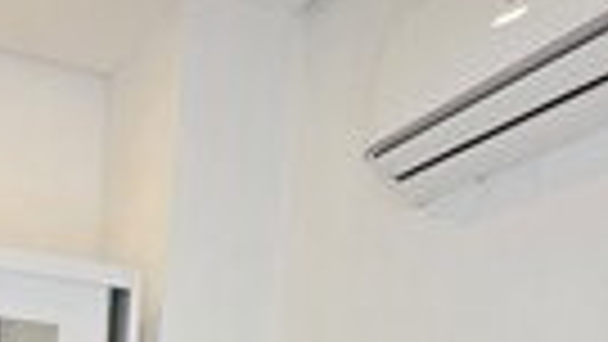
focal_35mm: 48
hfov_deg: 40.9
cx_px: 115
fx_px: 774
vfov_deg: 16.2
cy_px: 754
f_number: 1.9
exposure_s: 1/100
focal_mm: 2.2
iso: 100
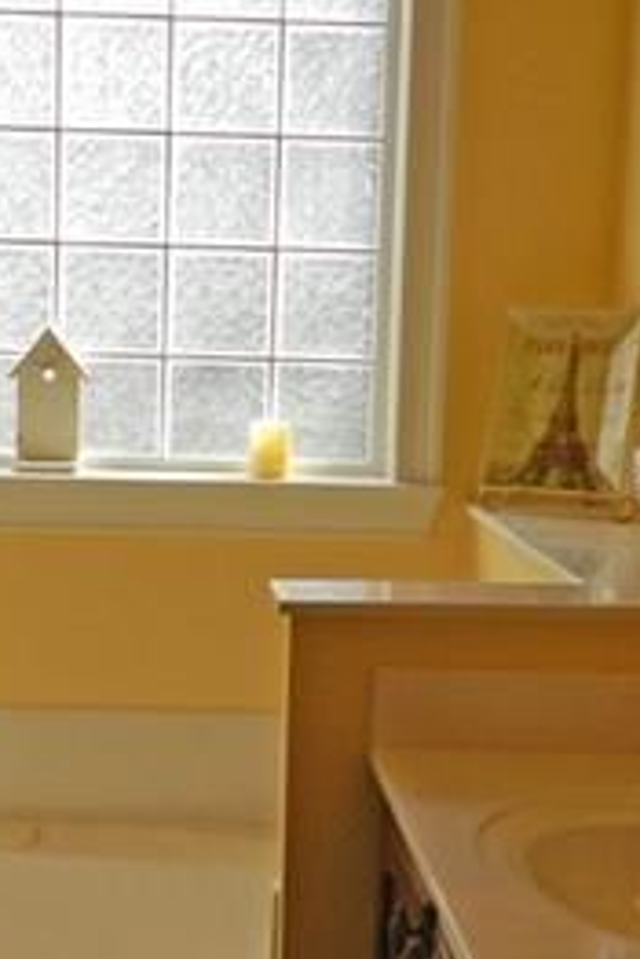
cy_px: 637
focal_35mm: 70
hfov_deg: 19.5
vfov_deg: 28.6
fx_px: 1864
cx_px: 245
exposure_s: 1/200
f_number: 3.4
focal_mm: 4
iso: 160
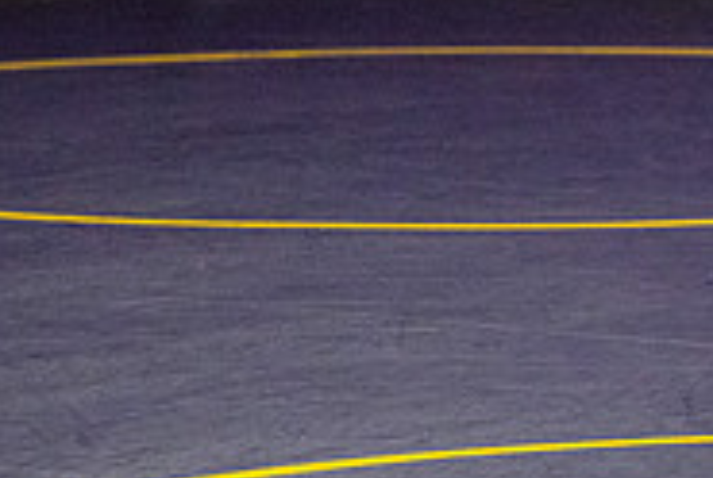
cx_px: 1017
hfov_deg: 4.8
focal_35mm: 423
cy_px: 264
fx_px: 8391
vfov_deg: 3.3
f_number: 4.5
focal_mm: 135
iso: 6400
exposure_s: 1/640
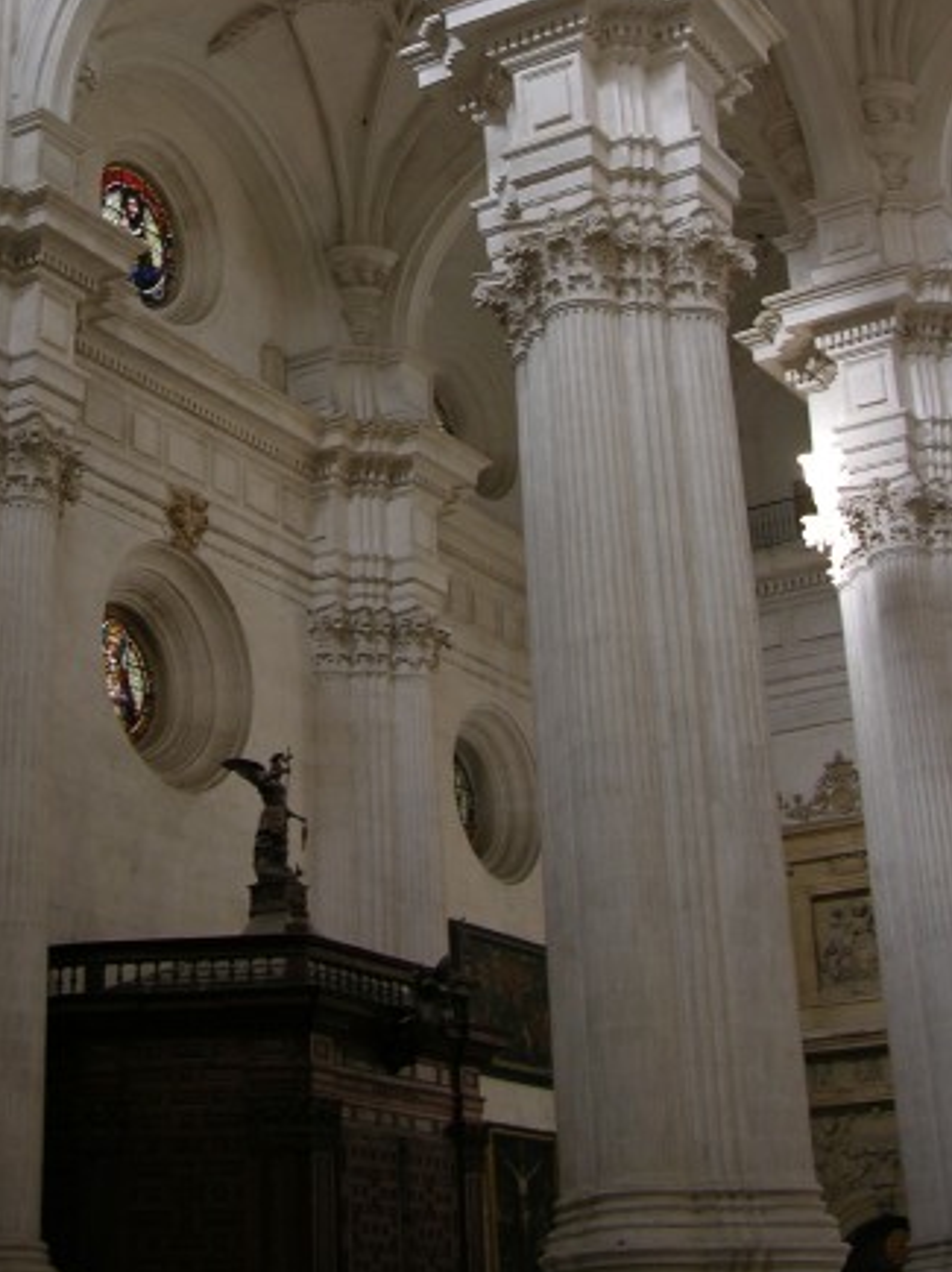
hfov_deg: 23.4
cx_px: 255
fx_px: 2276
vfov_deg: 30.0
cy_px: 155
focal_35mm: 62
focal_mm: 8.9
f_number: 2.8
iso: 50
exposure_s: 1/11.2
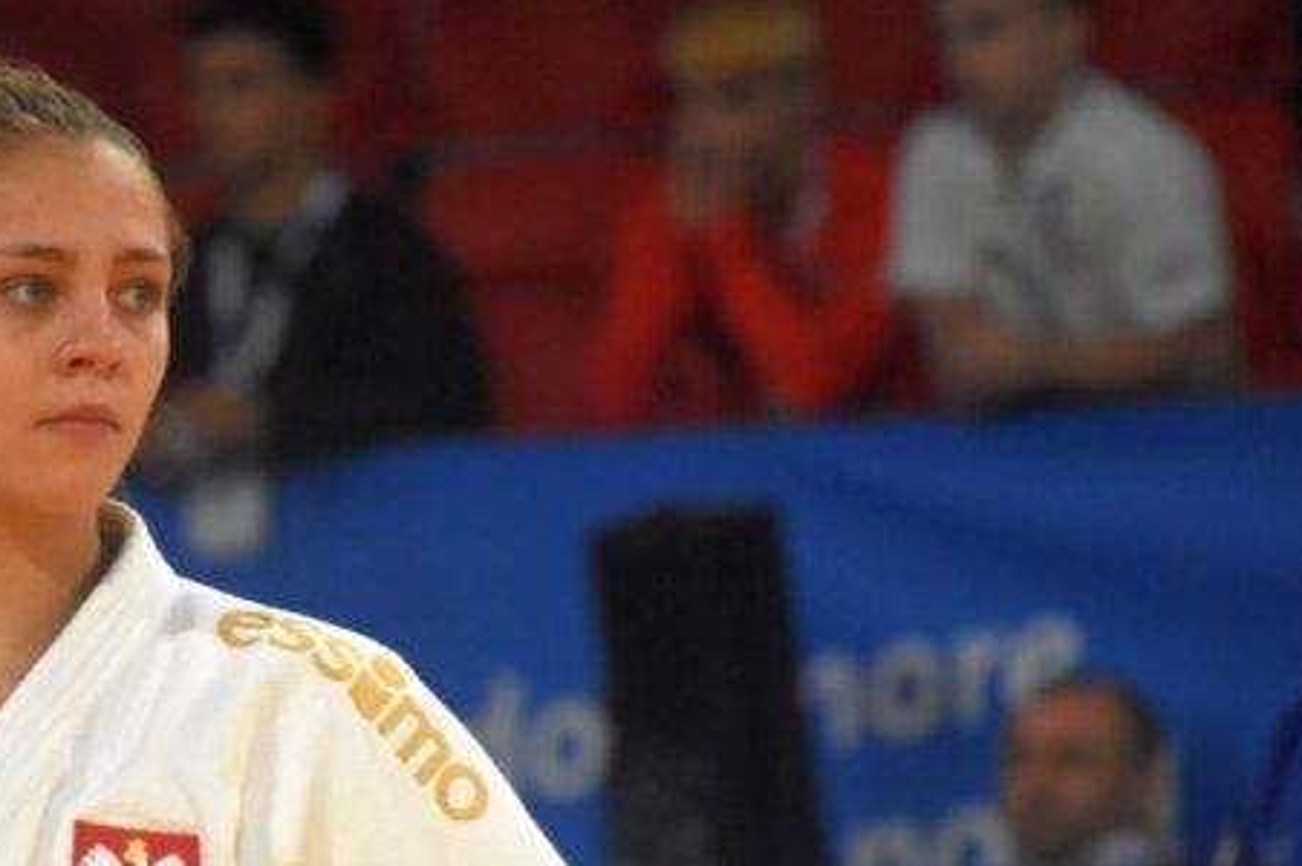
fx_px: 23093
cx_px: 260
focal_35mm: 639
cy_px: 684
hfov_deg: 3.2
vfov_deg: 2.1
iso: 3200
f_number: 7.1
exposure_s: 1/640
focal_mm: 250
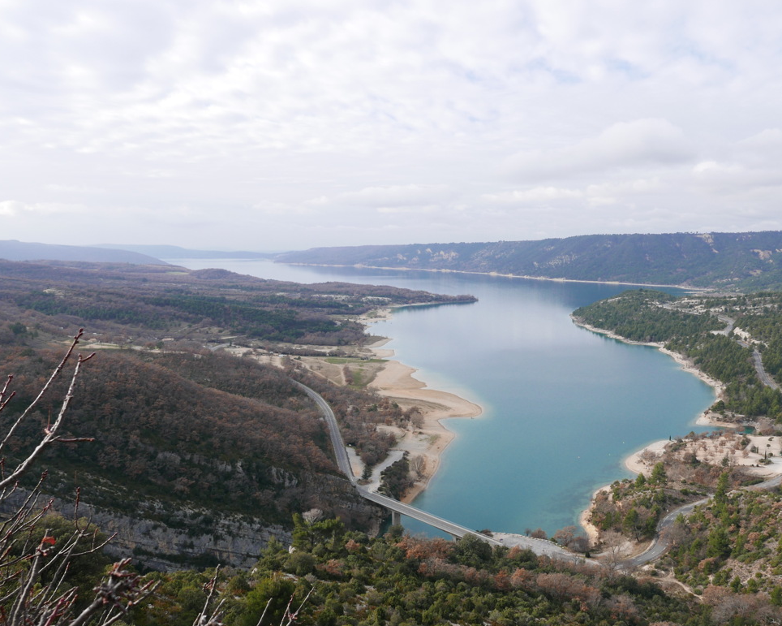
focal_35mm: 28
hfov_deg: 61.7
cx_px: 468
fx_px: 648
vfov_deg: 51.5
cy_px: 320
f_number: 5.6
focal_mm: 10.9
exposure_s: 1/400
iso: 200
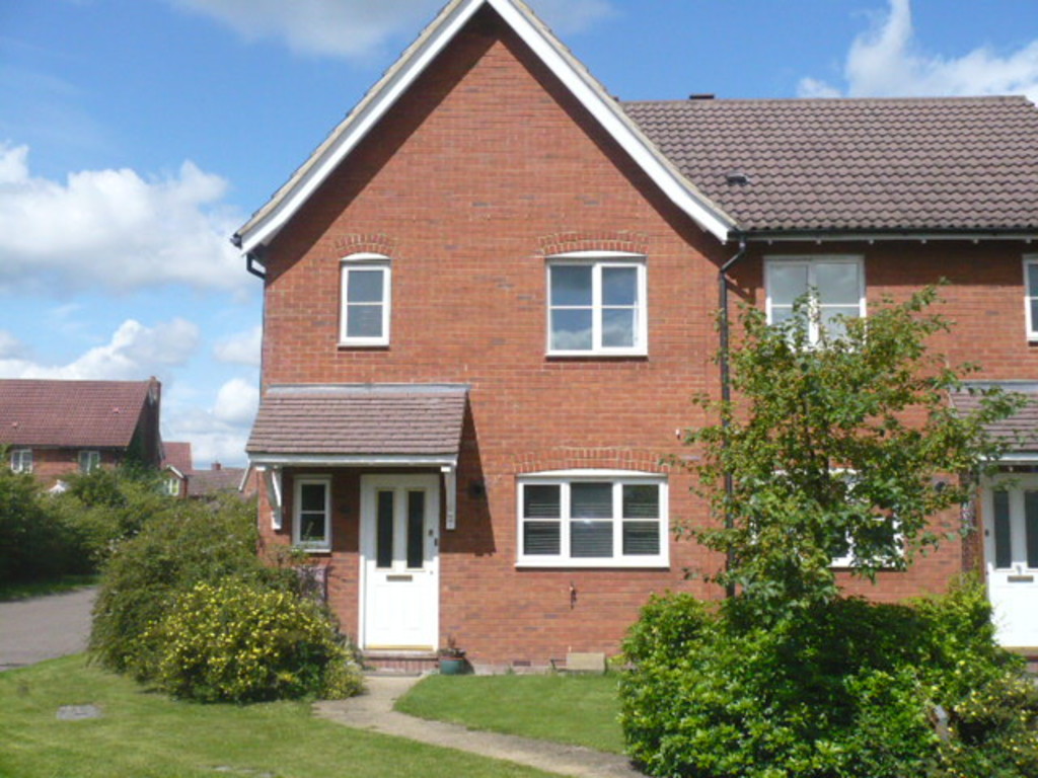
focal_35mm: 35
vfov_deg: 40.7
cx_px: 519
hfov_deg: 52.6
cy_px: 389
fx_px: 1050
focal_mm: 5.8
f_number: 8
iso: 400
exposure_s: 1/1000
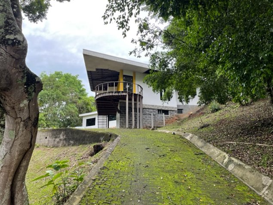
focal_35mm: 26
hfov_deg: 67.3
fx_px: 205
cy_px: 102
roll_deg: +0.8
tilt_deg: +13.9
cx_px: 136
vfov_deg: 53.0
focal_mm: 4.2
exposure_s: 1/346
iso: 32
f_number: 1.6
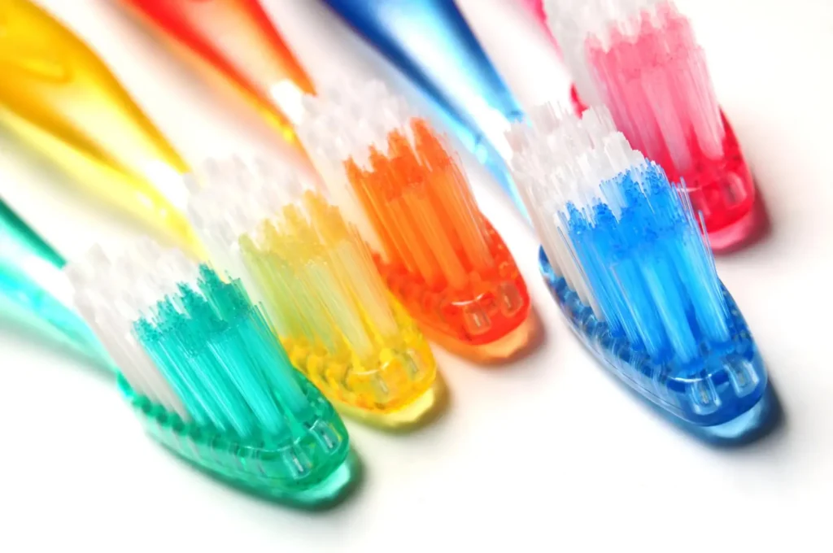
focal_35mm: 93
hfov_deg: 21.9
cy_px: 276
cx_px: 416
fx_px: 2149
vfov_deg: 14.7
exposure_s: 1/13
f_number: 16
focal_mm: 62
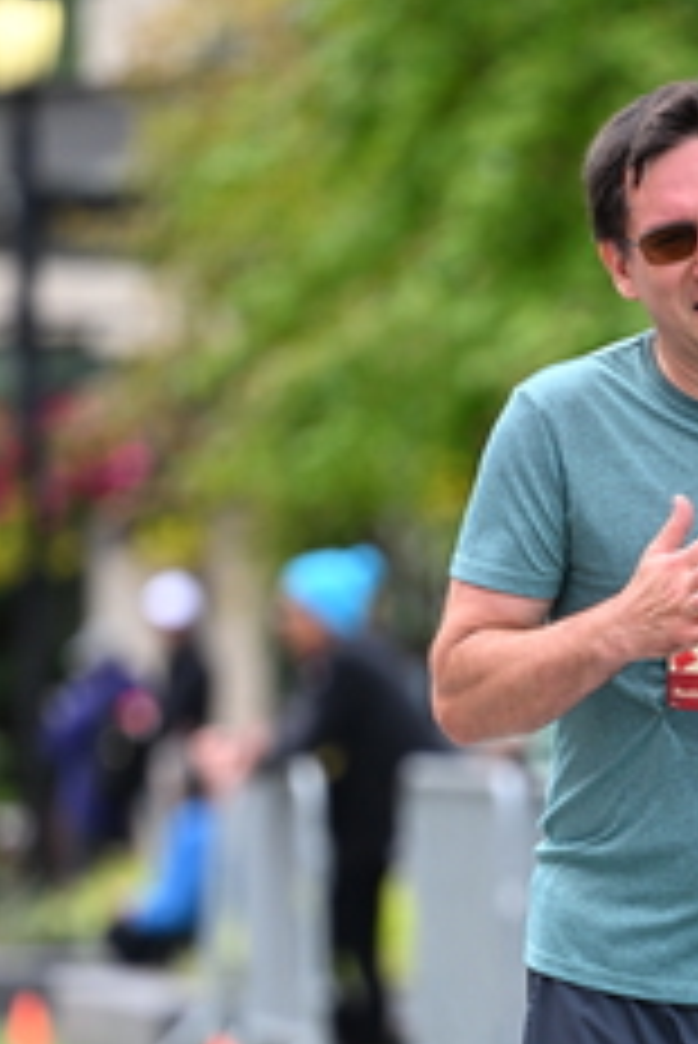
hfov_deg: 3.5
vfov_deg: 5.3
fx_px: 11354
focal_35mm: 391
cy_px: 688
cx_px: 709
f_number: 2.8
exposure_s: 1/2000
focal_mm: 165
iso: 640
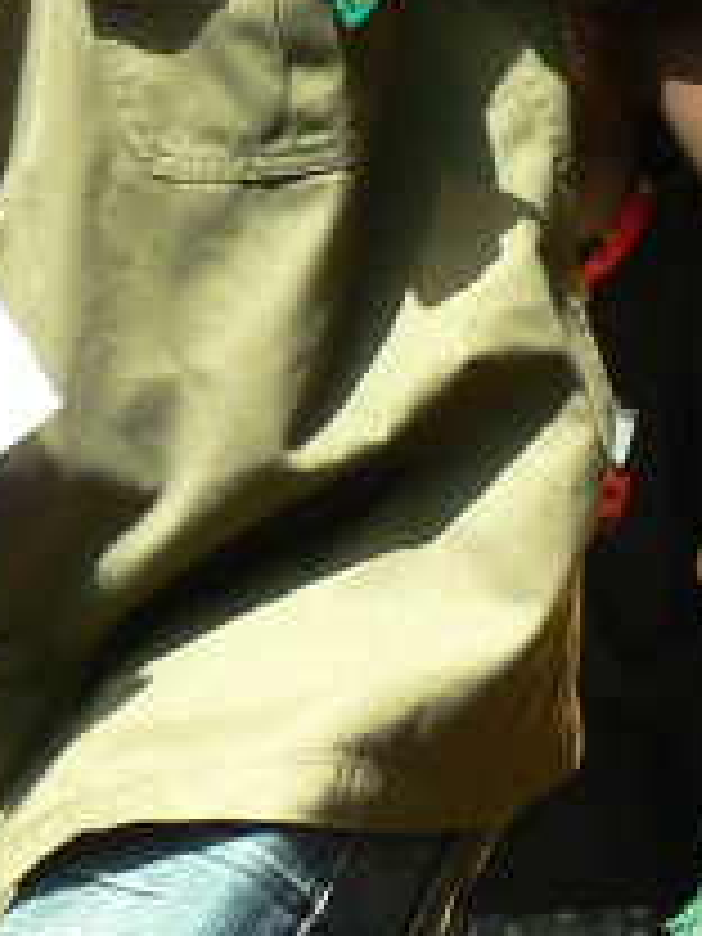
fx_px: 6246
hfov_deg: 6.4
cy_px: -220
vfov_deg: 8.5
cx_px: 86
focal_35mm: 231
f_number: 4
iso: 64
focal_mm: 13.7
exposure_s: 1/100
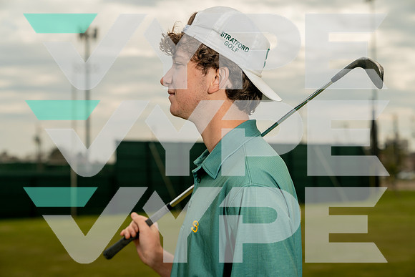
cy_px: 138
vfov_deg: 19.5
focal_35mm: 70
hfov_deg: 28.8
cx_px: 208
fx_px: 807
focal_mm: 70
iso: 250
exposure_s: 1/250
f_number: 4.5
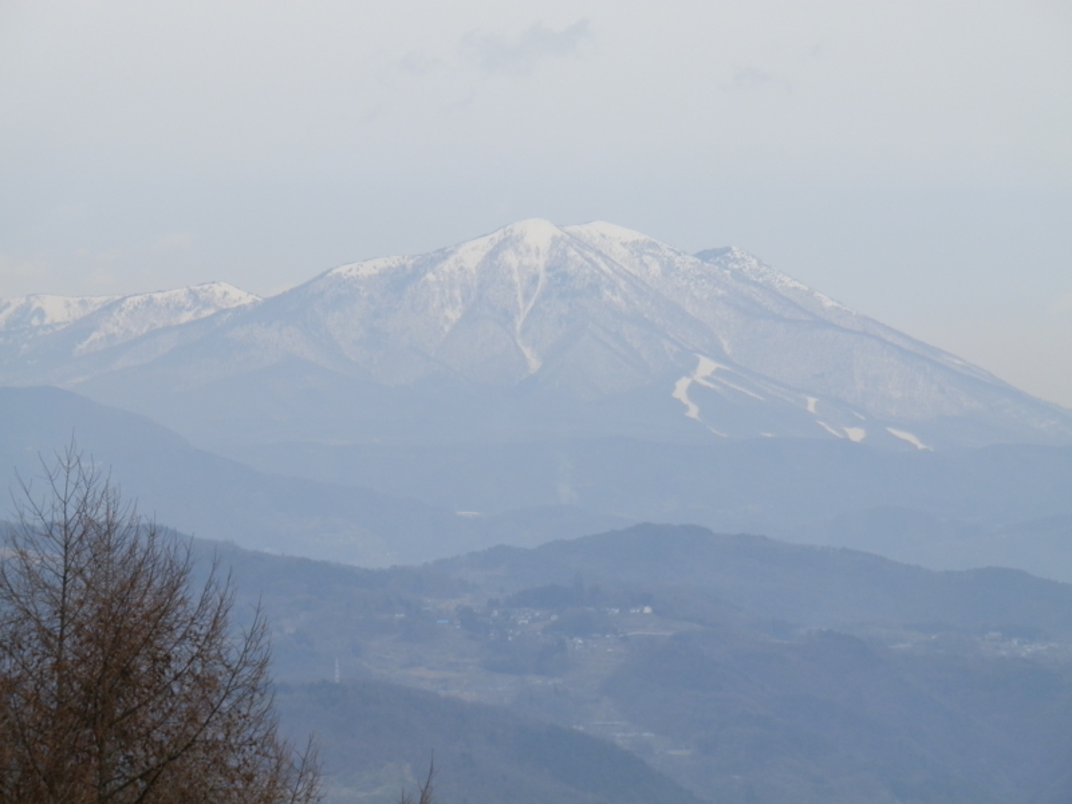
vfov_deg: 5.7
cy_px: 402
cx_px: 536
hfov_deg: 7.6
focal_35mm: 259
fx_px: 8021
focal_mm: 46.34
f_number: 4.7
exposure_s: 1/1000
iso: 80
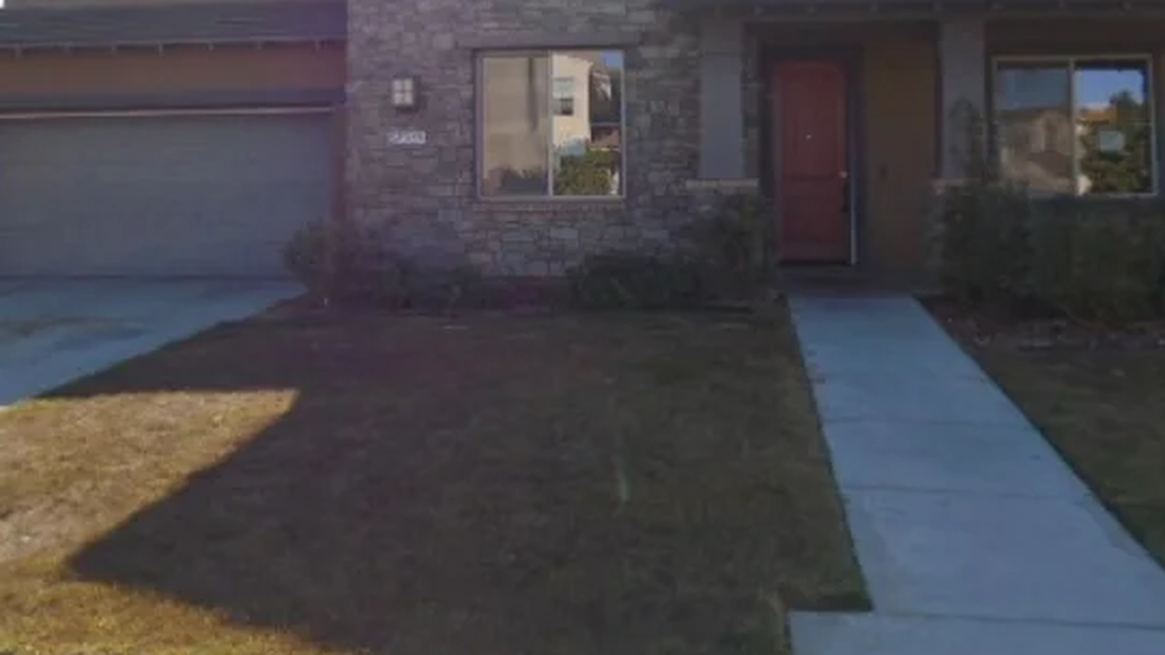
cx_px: 571
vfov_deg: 29.6
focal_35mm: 39
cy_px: 118
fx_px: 1205
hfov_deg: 51.6
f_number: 3.2
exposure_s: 1/640
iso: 100
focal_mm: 4.6
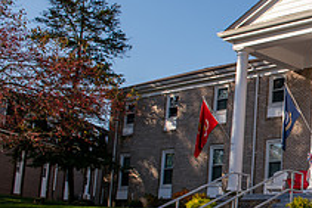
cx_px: 390
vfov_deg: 20.6
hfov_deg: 26.5
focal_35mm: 66
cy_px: 135
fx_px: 572
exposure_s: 1/400
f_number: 5
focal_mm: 24
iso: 64
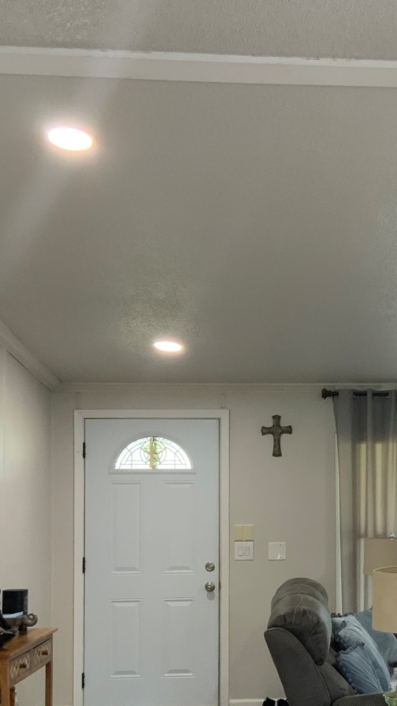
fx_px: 1141
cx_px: 421
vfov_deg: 34.1
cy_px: 464
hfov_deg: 19.0
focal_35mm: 61
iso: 125
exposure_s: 1/60
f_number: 1.8
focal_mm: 3
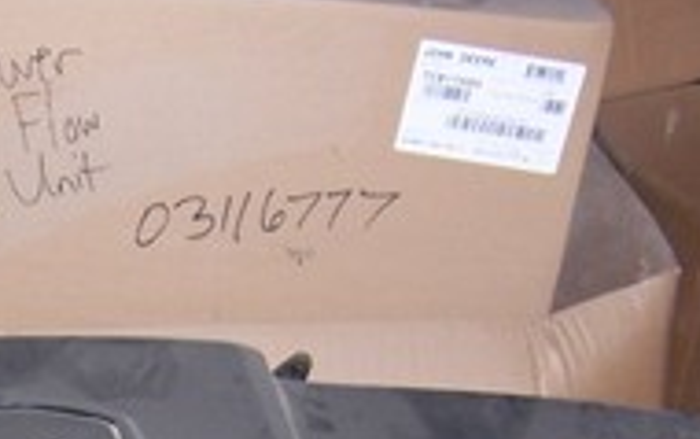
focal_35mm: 100
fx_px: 1909
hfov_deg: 20.2
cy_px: 679
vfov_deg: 12.4
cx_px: 26
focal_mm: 5.5
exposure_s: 1/60
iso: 80
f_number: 2.8
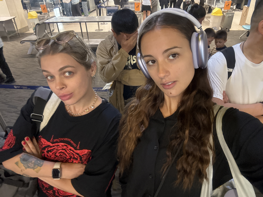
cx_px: 132
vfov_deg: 58.9
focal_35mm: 23
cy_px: 98
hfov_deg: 73.9
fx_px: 175
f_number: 1.9
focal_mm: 2.69
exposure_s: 1/33
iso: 320
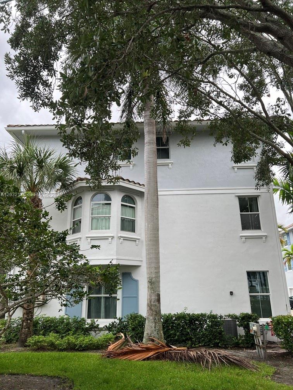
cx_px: 146
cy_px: 195
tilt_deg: +17.6
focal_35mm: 26
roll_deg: +0.0
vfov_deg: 67.3
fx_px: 293
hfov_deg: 53.1
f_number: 1.5
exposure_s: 1/213
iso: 40
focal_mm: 5.7
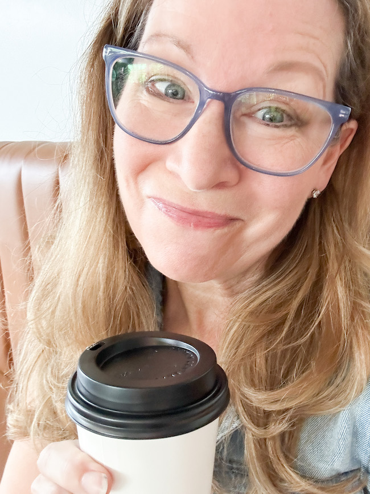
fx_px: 428
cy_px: 247
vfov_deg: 60.0
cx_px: 185
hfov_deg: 46.8
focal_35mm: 30
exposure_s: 1/40
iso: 320
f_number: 1.9
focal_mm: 2.69
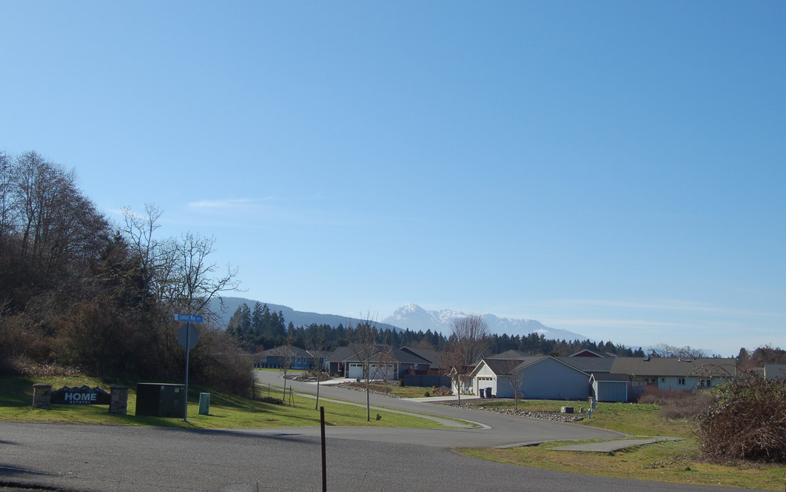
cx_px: 367
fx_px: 964
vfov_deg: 28.6
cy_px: 236
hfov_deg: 44.3
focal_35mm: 45
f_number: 9.5
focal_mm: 26
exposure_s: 1/350
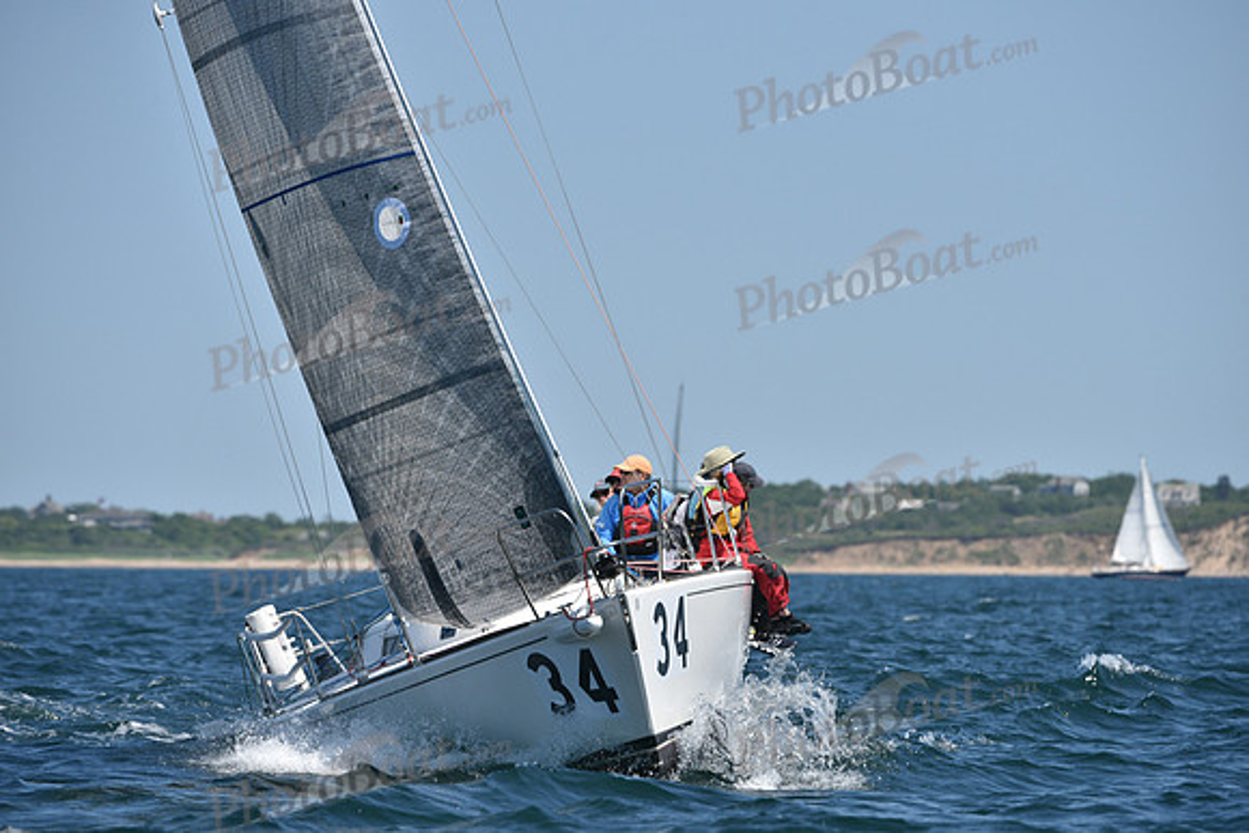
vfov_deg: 4.0
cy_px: 416
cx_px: 624
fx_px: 11798
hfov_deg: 6.1
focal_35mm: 340
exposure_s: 1/1600
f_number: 7.1
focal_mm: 340
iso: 320
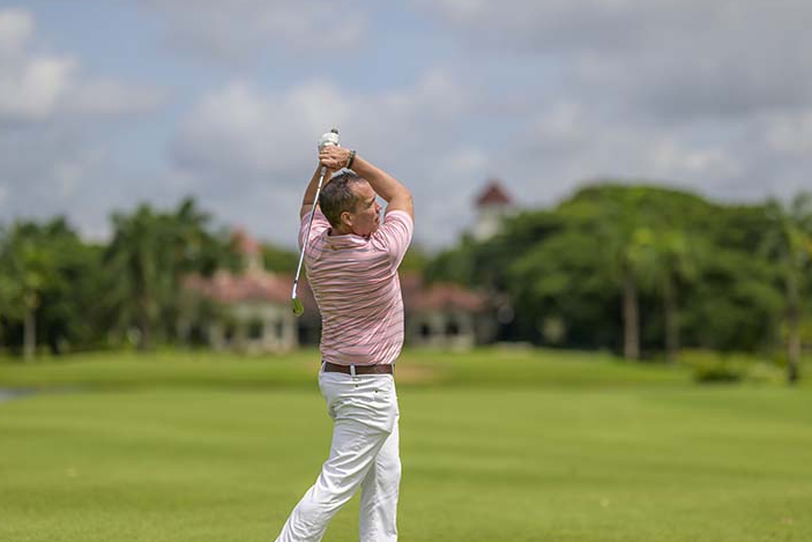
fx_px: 2617
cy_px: 326
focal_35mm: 116
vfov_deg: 11.8
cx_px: 415
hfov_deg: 17.6
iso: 100
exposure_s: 1/20000
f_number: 1.2
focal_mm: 85
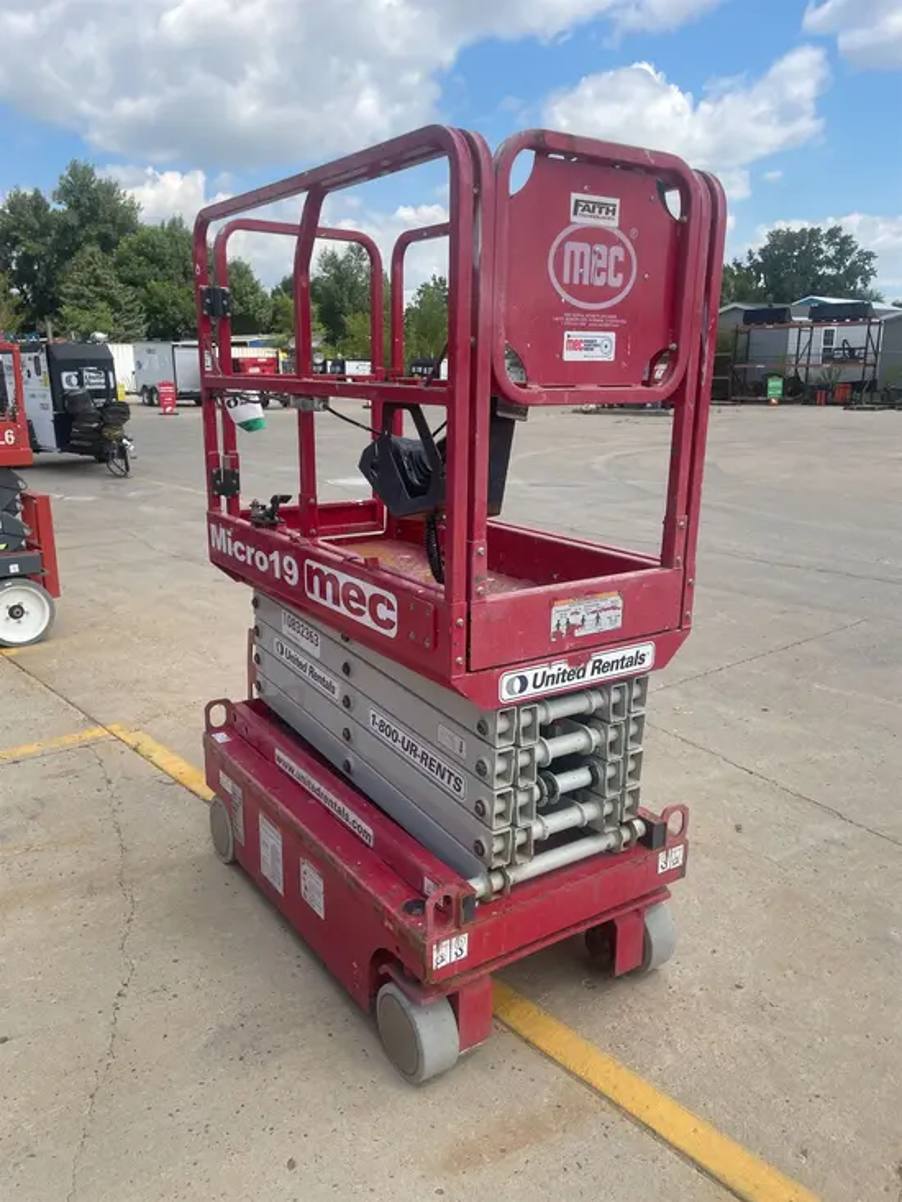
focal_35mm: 26
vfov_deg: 67.3
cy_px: 601
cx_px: 451
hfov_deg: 53.1
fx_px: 903
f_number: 1.6
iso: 32
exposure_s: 1/2304
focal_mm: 4.2
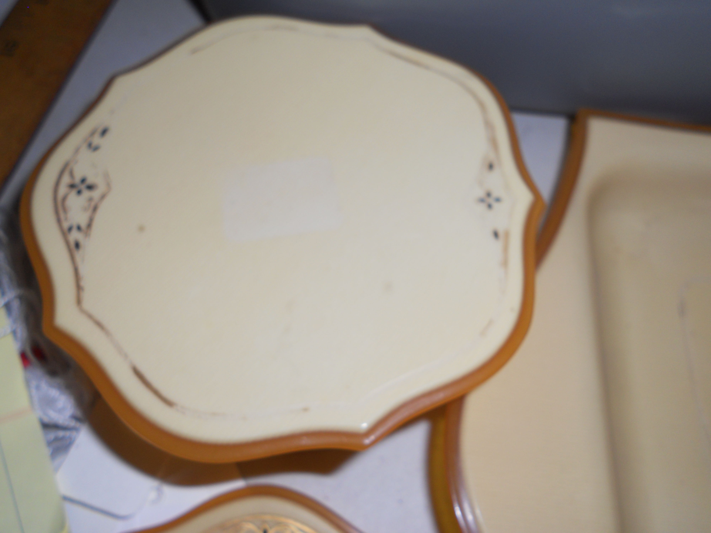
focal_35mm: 32
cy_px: 266
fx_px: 657
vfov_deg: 44.2
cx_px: 356
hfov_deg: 56.8
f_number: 8.8
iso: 80
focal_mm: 5.8
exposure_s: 1/25
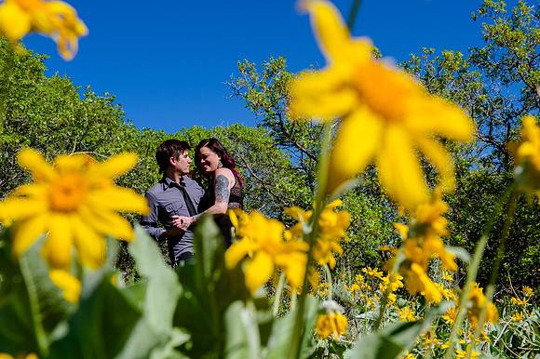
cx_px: 271
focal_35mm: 50
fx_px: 742
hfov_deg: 40.0
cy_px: 183
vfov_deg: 27.2
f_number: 7.1
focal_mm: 48
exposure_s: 1/800
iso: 200
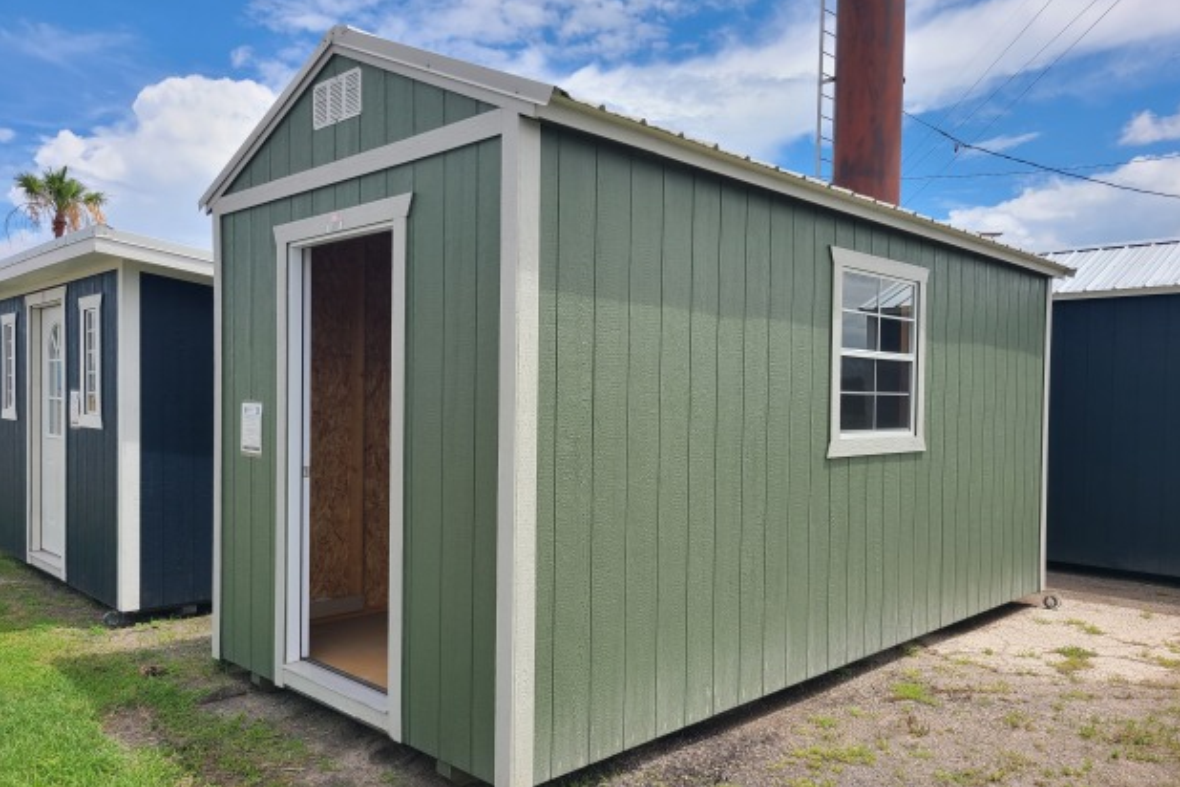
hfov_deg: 65.5
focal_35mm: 28
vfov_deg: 46.4
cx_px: 607
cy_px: 420
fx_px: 918
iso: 40
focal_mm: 5.4
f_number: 1.8
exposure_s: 1/2410
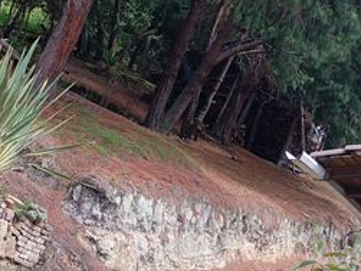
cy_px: 33
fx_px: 773
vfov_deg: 19.6
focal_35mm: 74
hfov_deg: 25.8
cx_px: 65
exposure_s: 1/136
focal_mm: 4.22
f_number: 1.8
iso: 113
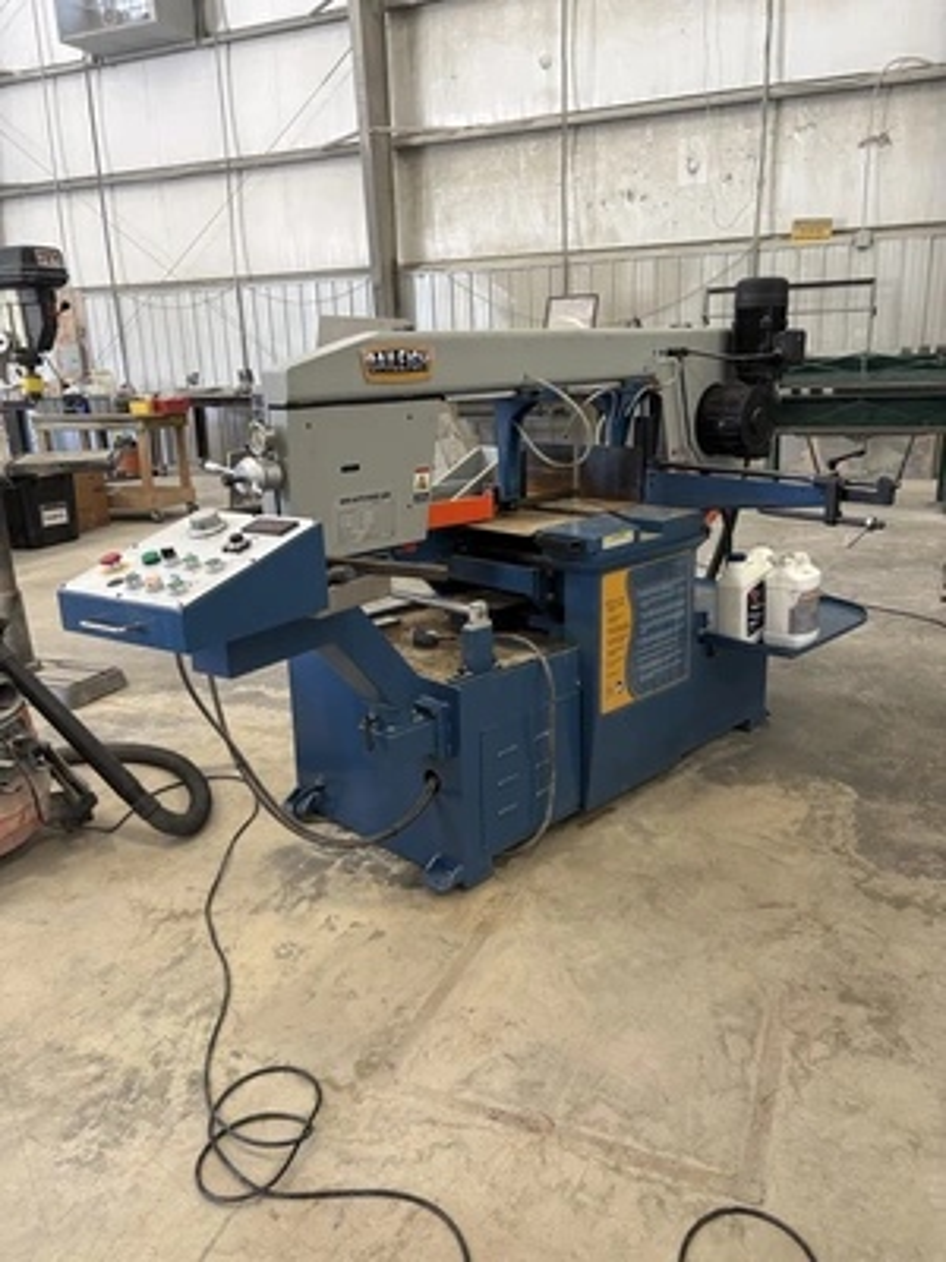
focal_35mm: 26
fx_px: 947
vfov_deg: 67.3
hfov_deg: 53.1
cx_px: 473
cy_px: 631
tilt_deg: -13.2
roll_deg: +2.0
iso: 125
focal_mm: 5.96
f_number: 1.6
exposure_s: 1/60
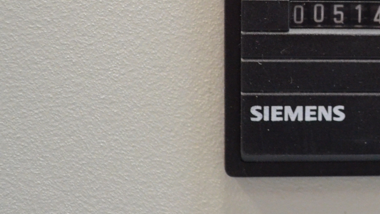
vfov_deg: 12.6
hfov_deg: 21.6
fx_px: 957
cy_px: 6
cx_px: 391
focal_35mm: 95
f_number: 4.5
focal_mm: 22
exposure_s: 1/80
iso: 2500
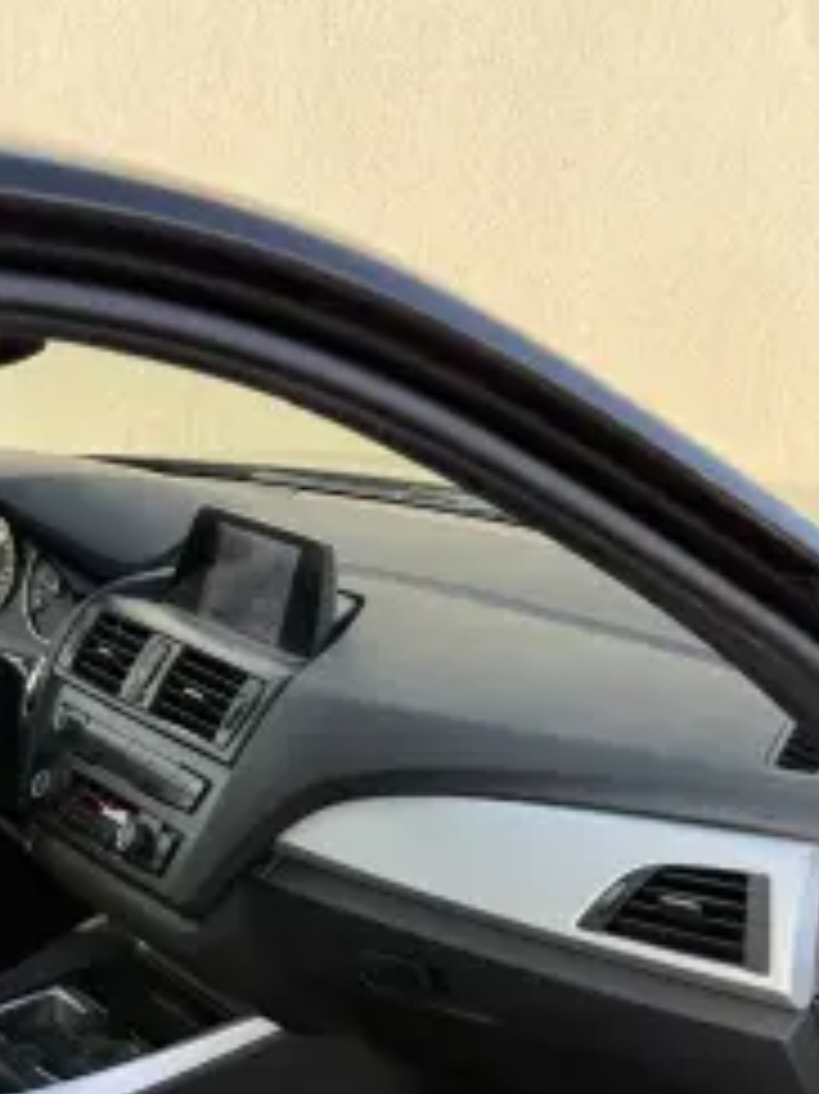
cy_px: 824
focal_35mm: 79
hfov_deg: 18.5
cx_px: 225
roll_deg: -0.1
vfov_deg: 24.4
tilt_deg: -20.0
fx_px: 2494
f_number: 1.78
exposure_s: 1/496
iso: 64
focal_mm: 6.76
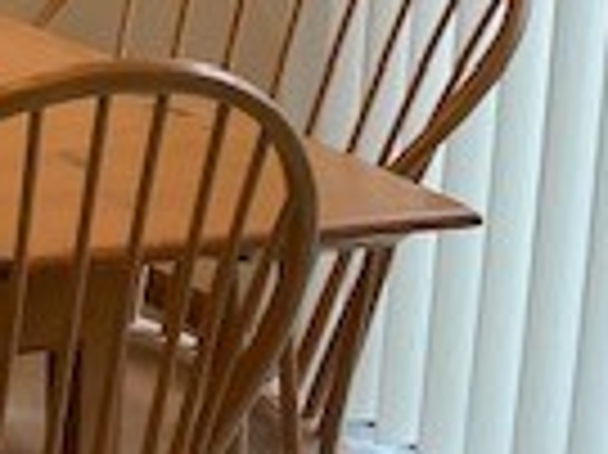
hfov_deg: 13.5
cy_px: -297
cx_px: -640
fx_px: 2158
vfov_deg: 11.4
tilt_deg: -6.7
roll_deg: -1.8
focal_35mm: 123
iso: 80
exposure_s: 1/60
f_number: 1.8
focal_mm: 4.25
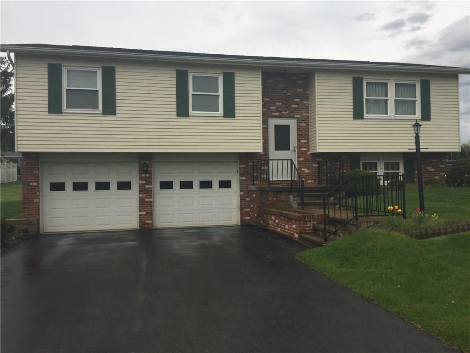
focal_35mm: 29
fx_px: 394
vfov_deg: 48.2
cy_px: 176
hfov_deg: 61.7
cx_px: 235
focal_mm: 4.15
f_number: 2.2
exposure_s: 1/1980
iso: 32
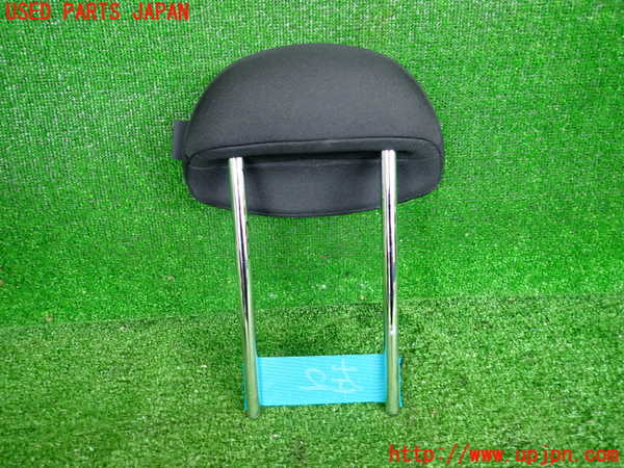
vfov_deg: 54.9
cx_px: 312
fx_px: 451
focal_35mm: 25
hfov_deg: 69.4
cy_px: 234
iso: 250
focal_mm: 4.5
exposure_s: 1/30
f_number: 2
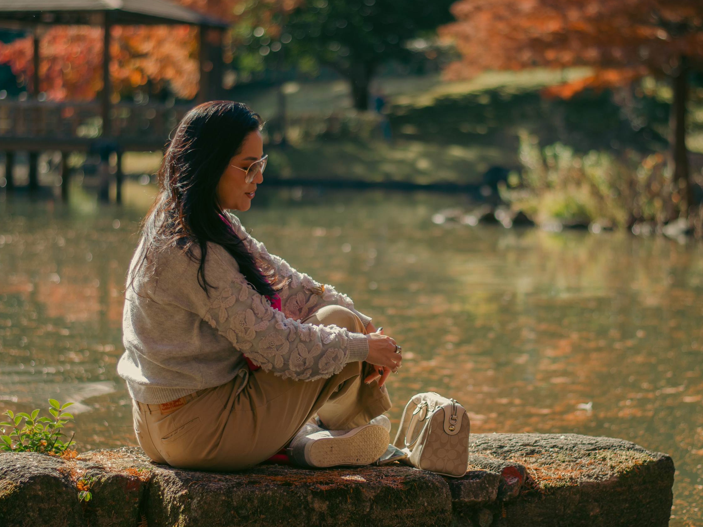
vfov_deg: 18.0
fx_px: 1665
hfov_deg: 23.8
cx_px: 388
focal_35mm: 82
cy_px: 263
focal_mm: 50
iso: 100
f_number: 1.8
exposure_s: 1/1000
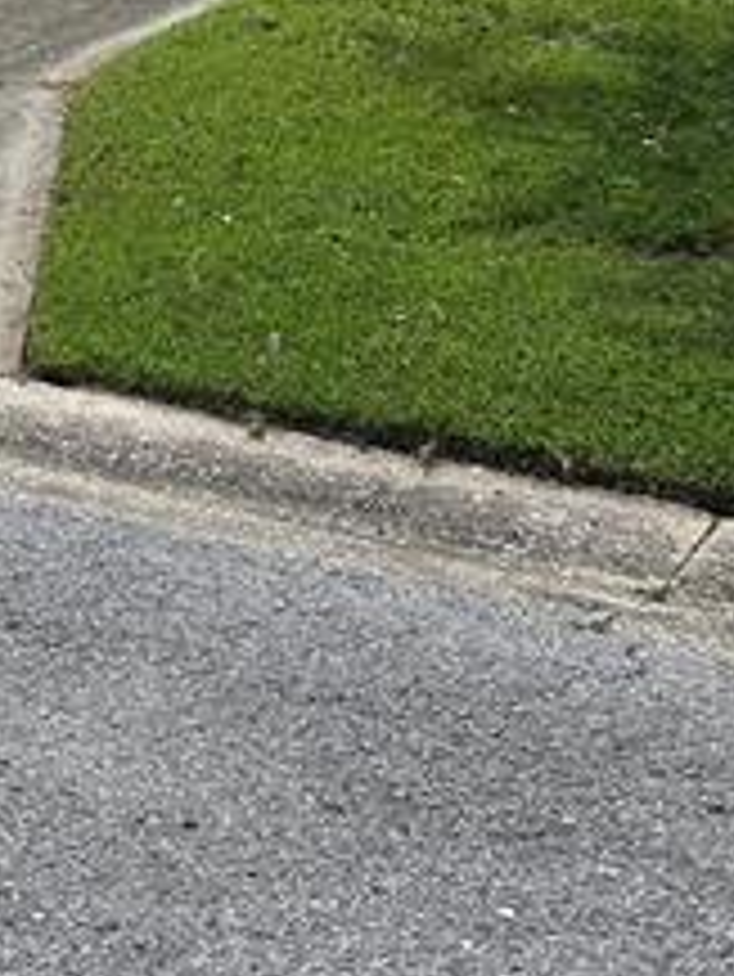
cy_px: -459
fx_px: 2401
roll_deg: -0.5
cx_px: -333
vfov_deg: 20.1
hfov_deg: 16.1
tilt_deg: +2.3
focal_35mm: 85
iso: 80
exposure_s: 1/4762
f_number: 1.78
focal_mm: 6.86
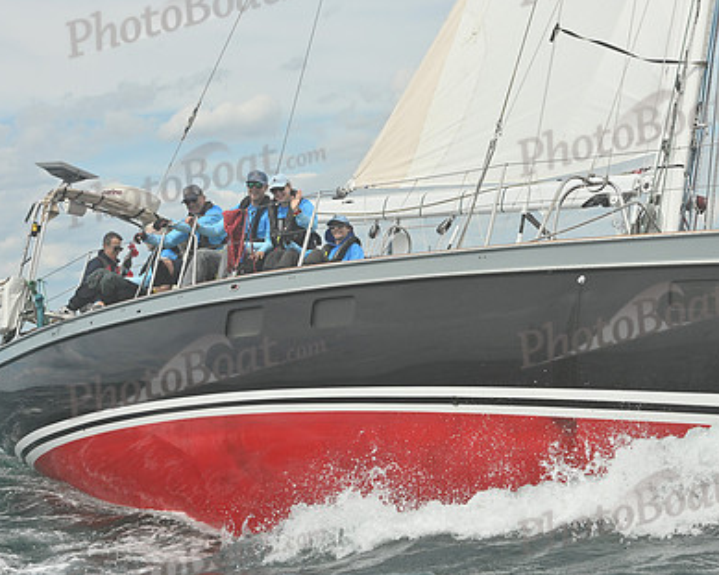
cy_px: 251
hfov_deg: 19.5
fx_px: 2085
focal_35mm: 98
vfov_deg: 15.7
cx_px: 423
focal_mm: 70
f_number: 9
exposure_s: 1/1250
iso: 320
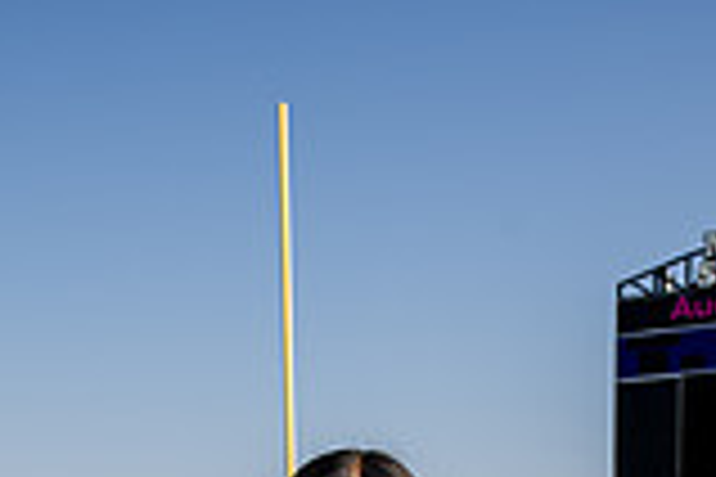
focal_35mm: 99
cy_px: 1008
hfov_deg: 20.6
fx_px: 1969
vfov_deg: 12.0
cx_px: 347
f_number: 7.1
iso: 50
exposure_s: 1/125
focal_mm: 35
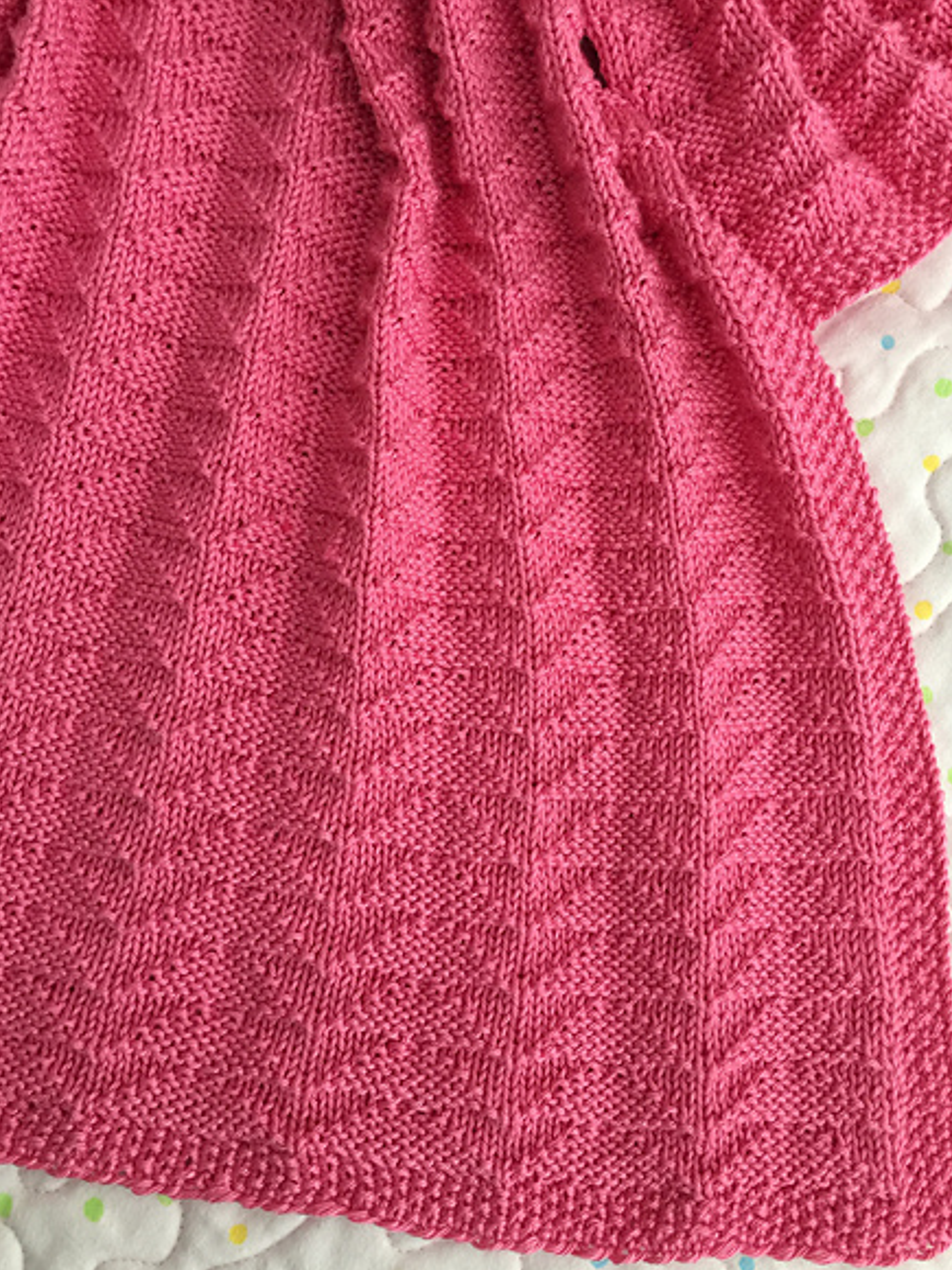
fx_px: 1173
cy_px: 591
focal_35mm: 32
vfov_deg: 56.8
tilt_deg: -85.2
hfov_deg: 44.2
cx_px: 488
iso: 64
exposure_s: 1/15
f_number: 2.2
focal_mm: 4.15
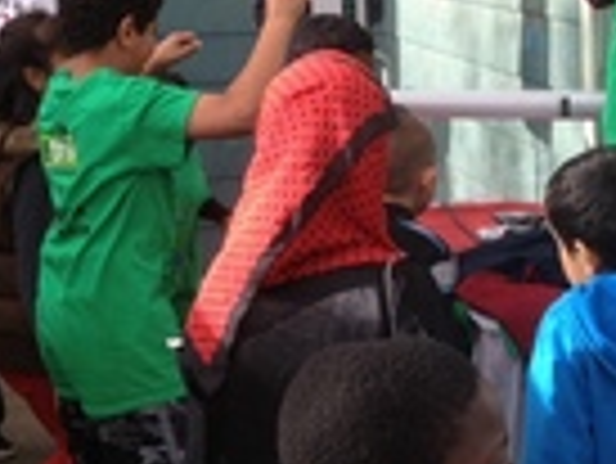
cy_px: -45
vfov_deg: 14.6
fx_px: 1763
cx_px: 101
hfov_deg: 19.6
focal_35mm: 99
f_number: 2.4
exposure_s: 1/449
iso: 50
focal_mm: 4.28
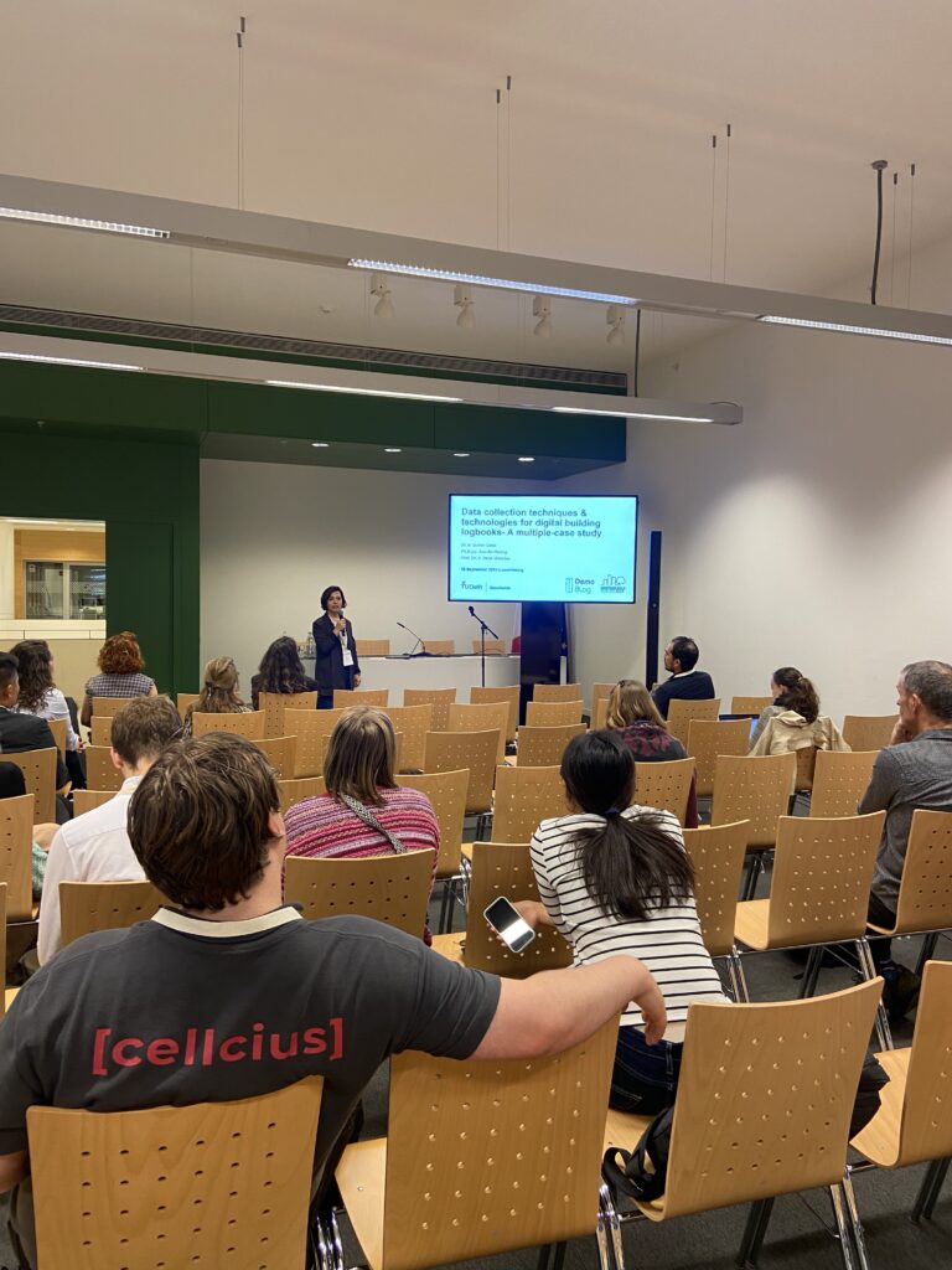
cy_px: 635
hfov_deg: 53.1
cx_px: 476
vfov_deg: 67.3
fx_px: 953
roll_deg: -0.7
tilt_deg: -1.6
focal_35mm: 26
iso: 100
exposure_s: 1/50
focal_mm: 4.25
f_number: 1.8
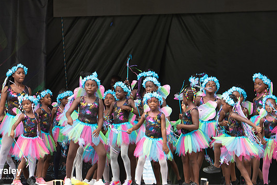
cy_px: 90
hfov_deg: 9.6
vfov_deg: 6.5
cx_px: 49
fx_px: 1639
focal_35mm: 213
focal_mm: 125
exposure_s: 1/200
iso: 160
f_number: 5.6
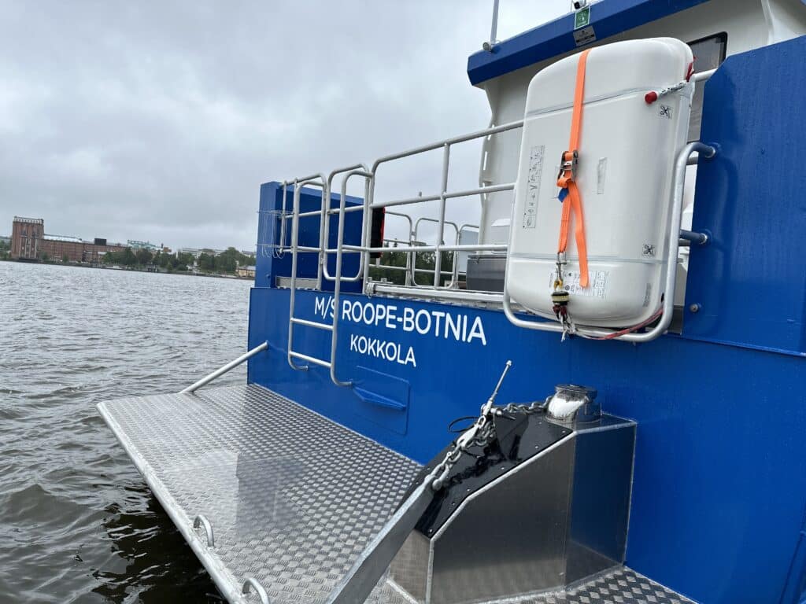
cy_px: 302
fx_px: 559
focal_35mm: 24
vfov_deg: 56.8
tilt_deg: -0.7
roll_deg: -4.4
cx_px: 403
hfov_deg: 71.6
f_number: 1.78
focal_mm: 6.86
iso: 80
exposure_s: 1/773
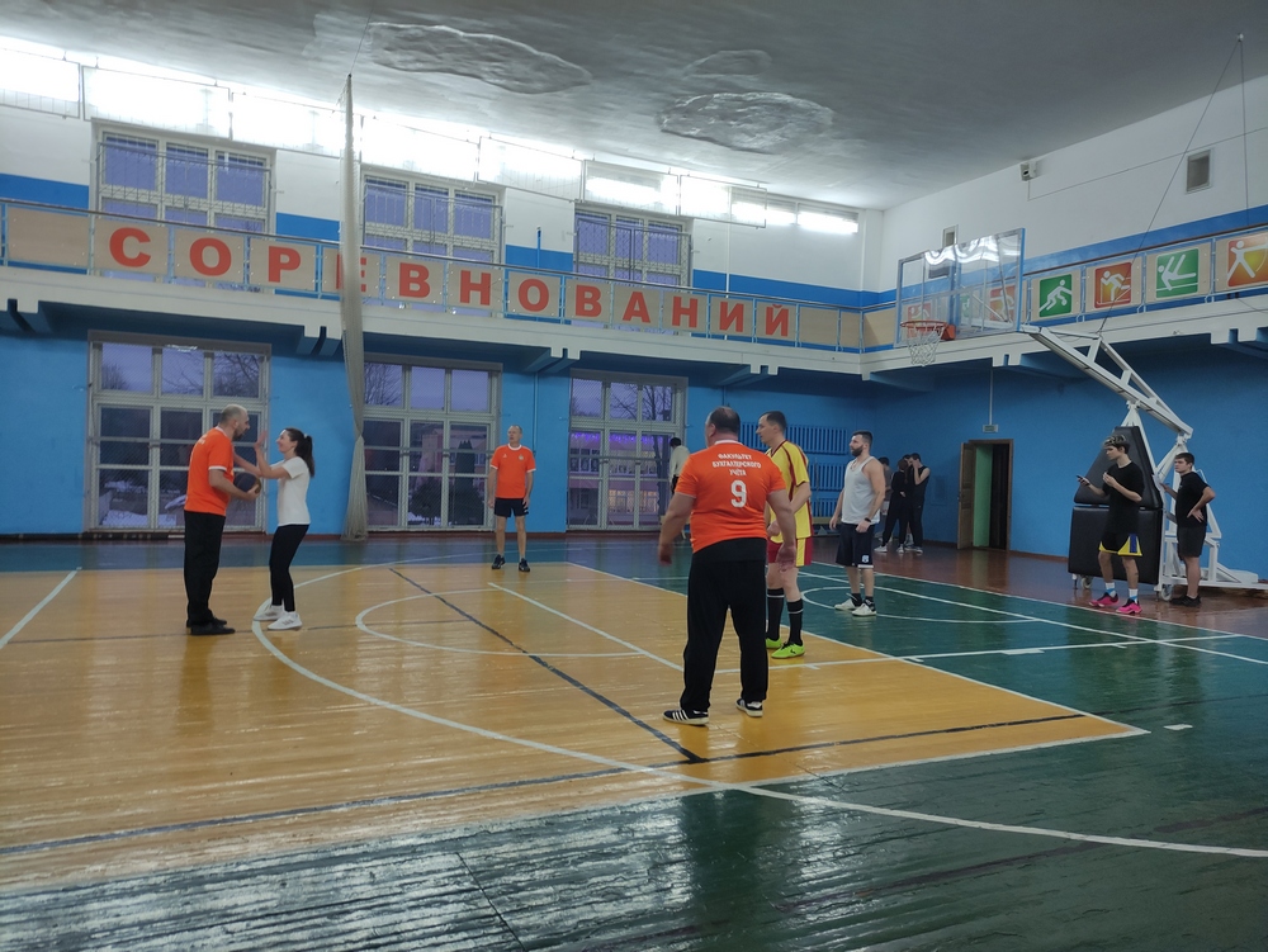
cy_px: 476
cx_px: 634
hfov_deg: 69.4
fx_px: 916
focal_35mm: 25
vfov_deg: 54.9
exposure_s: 1/33
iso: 169
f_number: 1.89
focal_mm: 5.43
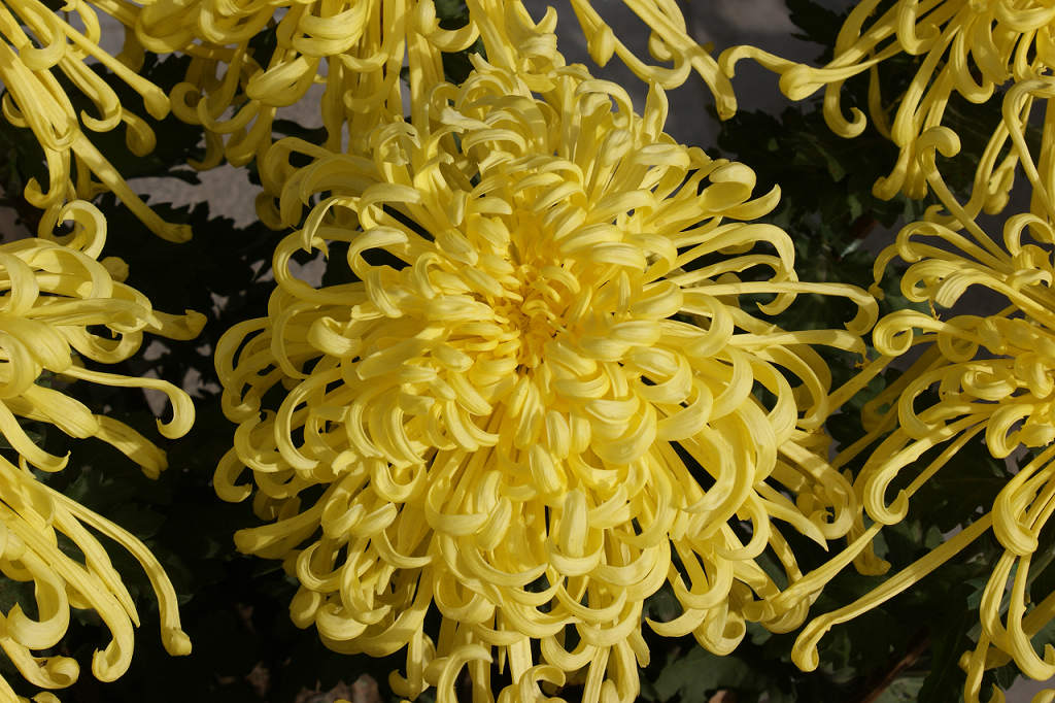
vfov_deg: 16.5
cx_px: 528
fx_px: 2417
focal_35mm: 82
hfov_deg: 24.6
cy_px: 352
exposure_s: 1/160
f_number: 13
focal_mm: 55
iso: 100
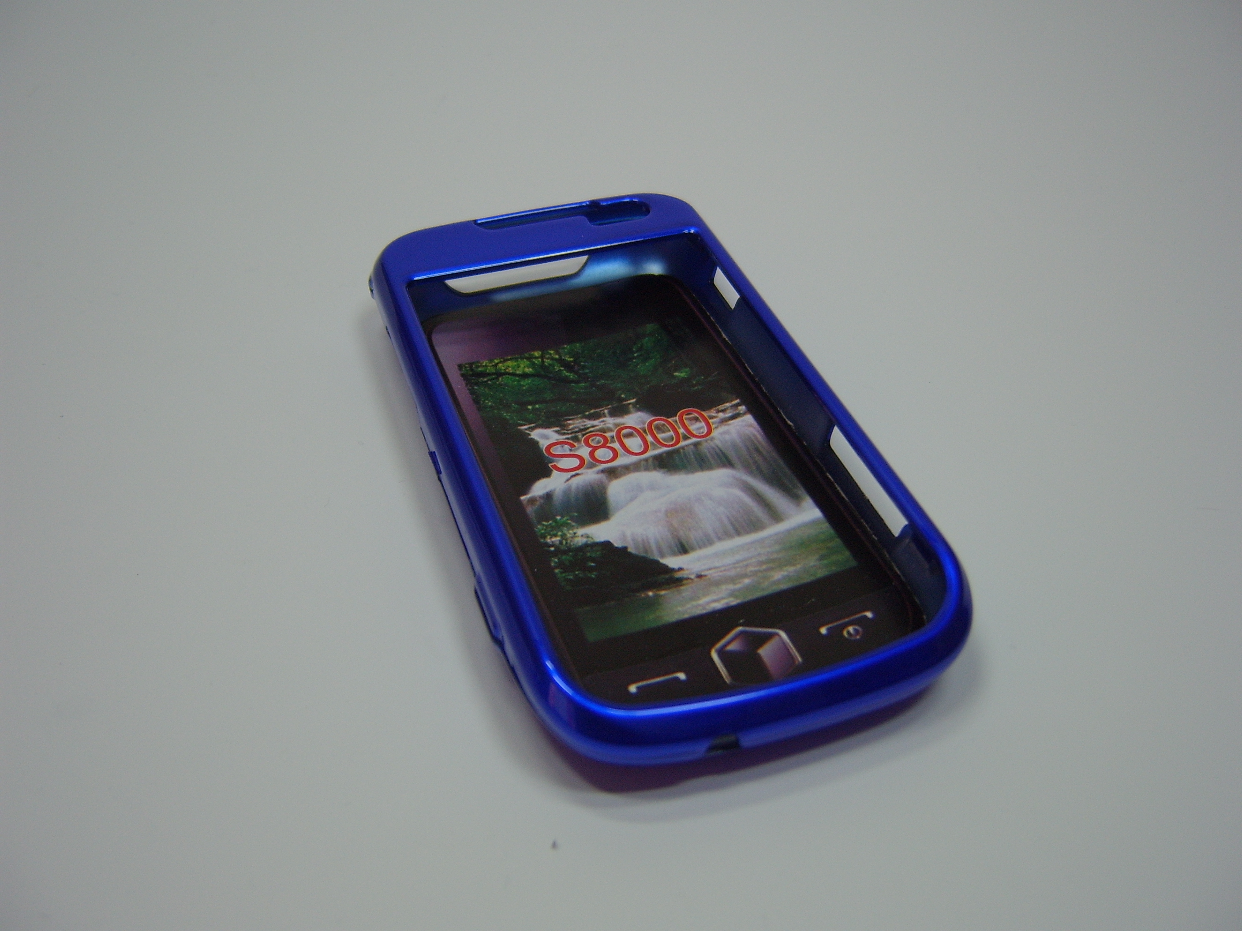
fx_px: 1112
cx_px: 621
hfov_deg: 58.4
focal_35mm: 31
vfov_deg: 45.4
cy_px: 466
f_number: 2.7
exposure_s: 1/84
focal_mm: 8.13
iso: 100
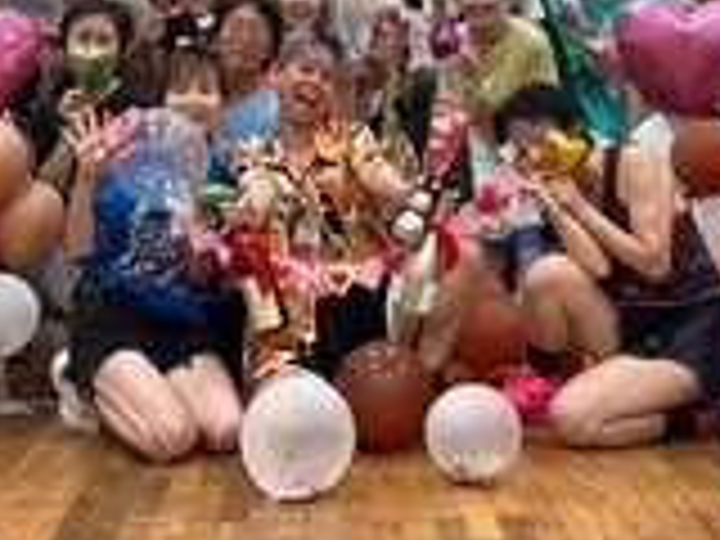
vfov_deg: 22.0
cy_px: 45
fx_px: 1352
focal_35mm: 65
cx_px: 315
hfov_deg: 29.8
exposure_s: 1/121
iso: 125
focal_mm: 5.7
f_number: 1.5
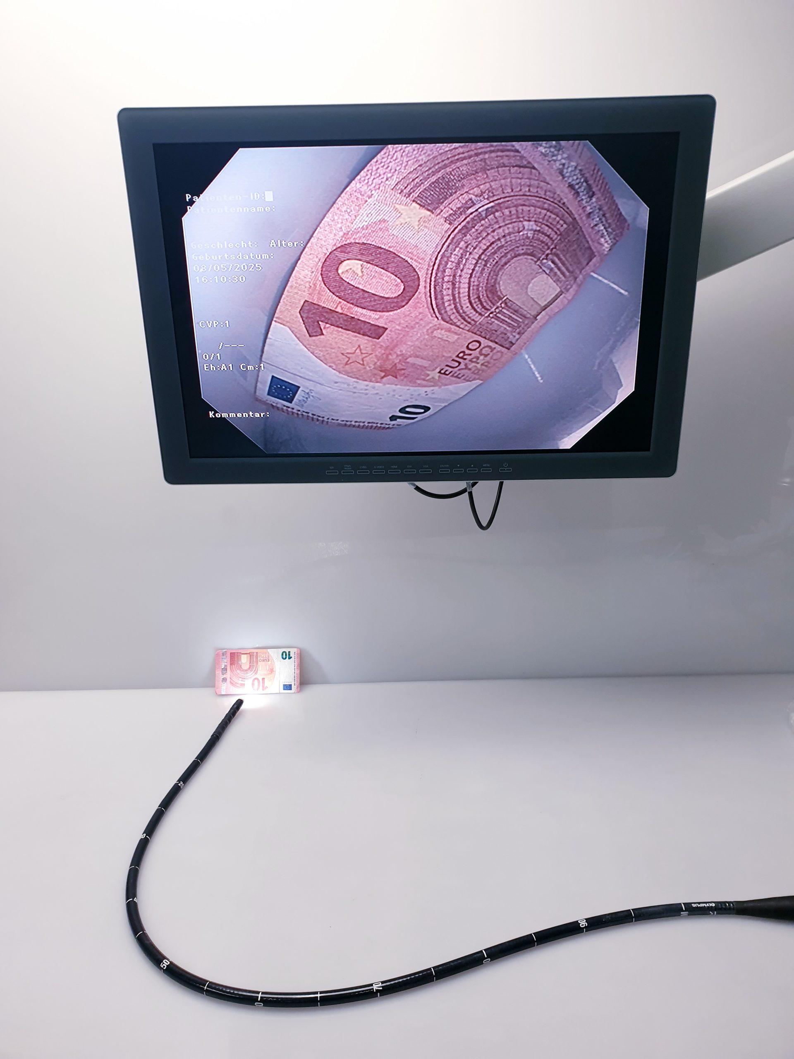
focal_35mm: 26
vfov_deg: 67.3
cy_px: 530
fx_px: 795
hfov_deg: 53.1
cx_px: 397
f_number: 2.4
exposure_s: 1/100
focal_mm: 4.3
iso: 100
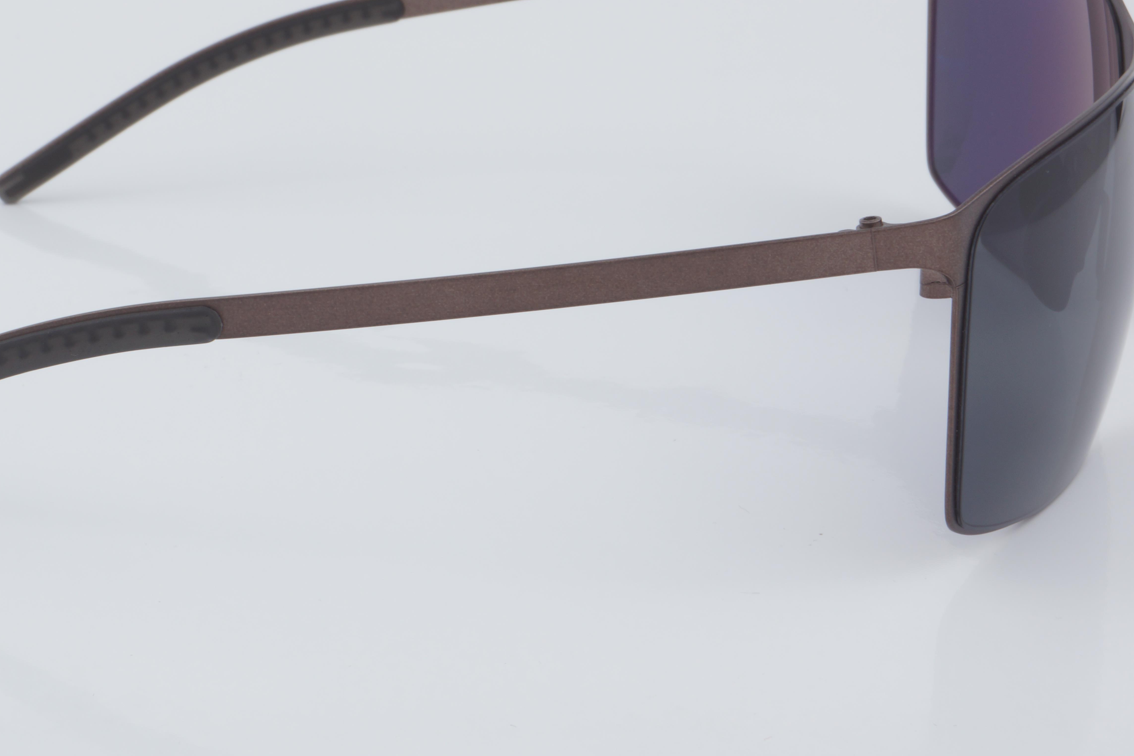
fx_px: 3087
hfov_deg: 20.8
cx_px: 445
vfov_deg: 13.9
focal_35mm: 98
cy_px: 276
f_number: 32
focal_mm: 50
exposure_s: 1/4
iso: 100
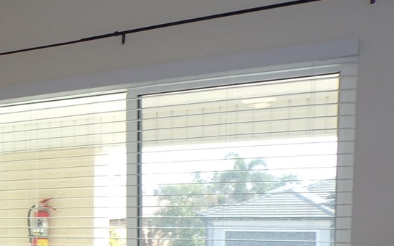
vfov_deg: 16.8
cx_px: -62
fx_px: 805
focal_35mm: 75
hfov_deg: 25.1
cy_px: 279
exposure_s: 1/50
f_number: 4.3
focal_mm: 4.3
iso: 80
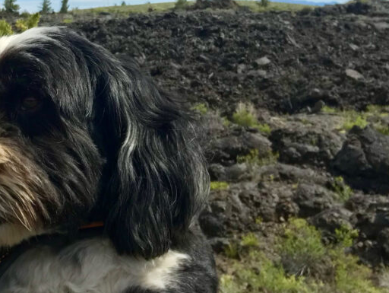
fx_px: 720
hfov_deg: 30.0
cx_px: 127
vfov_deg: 22.5
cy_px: 36
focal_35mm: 64
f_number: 2.2
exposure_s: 1/833
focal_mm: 2.87
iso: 25
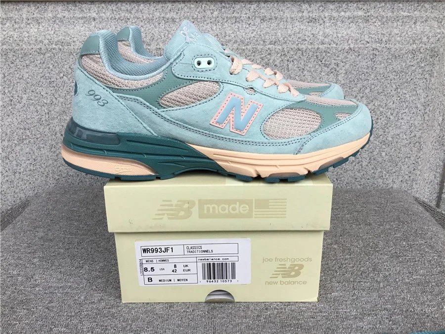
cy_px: 167
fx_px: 399
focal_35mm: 31
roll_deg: +0.7
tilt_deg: -19.9
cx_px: 222
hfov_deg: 58.4
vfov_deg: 45.4
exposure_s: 1/509
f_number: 2.4
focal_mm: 3.3
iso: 25
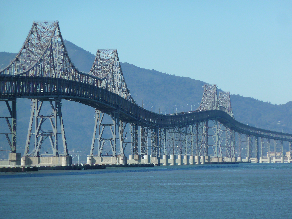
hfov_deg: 7.1
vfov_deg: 5.3
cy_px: 110
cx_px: 146
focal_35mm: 278
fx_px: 2345
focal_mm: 45.7
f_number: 4.8
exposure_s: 1/400
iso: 80
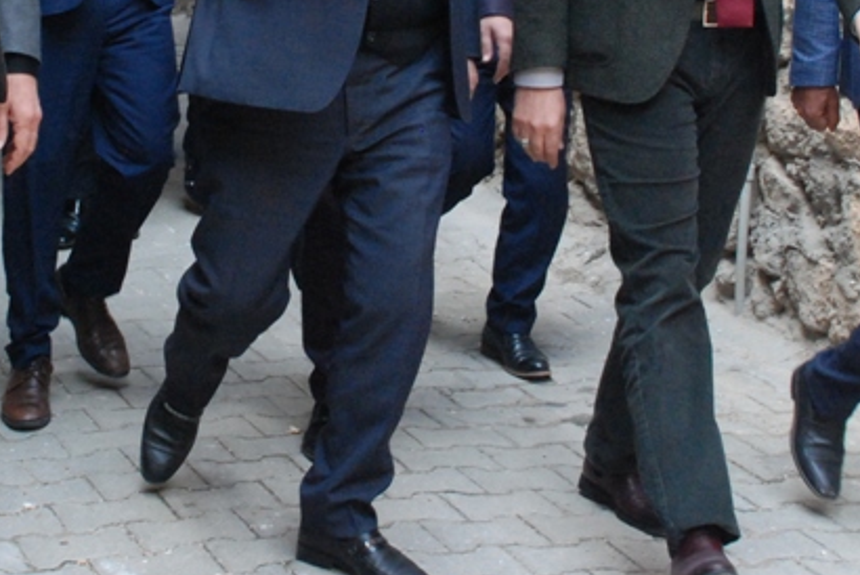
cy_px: -26
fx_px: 2151
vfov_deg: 14.9
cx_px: 298
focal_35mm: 90
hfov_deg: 22.5
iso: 1250
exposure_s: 1/250
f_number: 8
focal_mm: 24
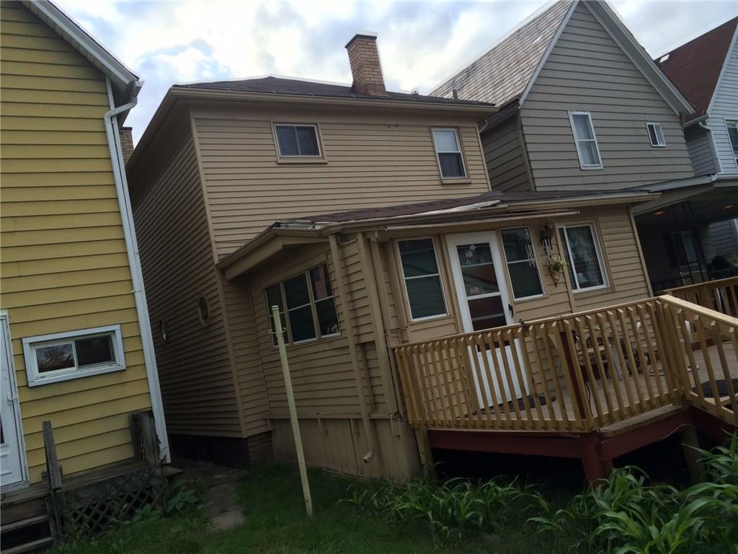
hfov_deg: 60.0
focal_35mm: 30
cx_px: 369
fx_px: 640
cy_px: 277
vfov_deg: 46.8
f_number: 2.2
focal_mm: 4.12
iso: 32
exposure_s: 1/279
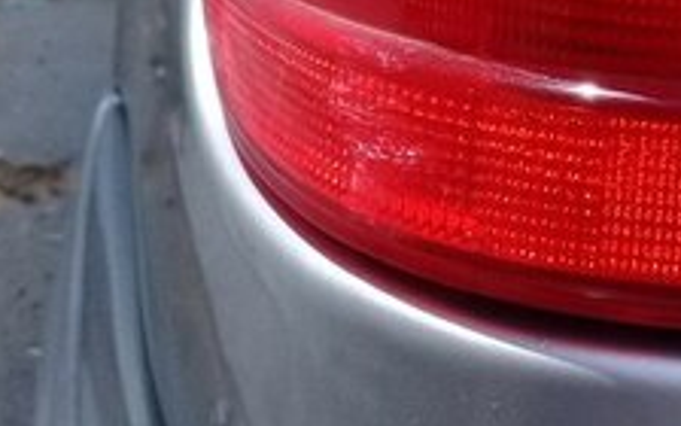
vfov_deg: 12.7
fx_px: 1800
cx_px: 550
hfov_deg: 21.1
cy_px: -230
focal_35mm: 97
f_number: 2.2
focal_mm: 3.3
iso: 64
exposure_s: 1/1009
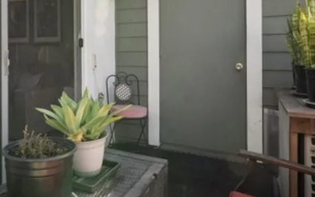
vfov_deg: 38.9
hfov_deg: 57.9
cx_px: 97
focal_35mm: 32
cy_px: 62
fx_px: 275
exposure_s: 1/100
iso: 320
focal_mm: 16
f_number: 9
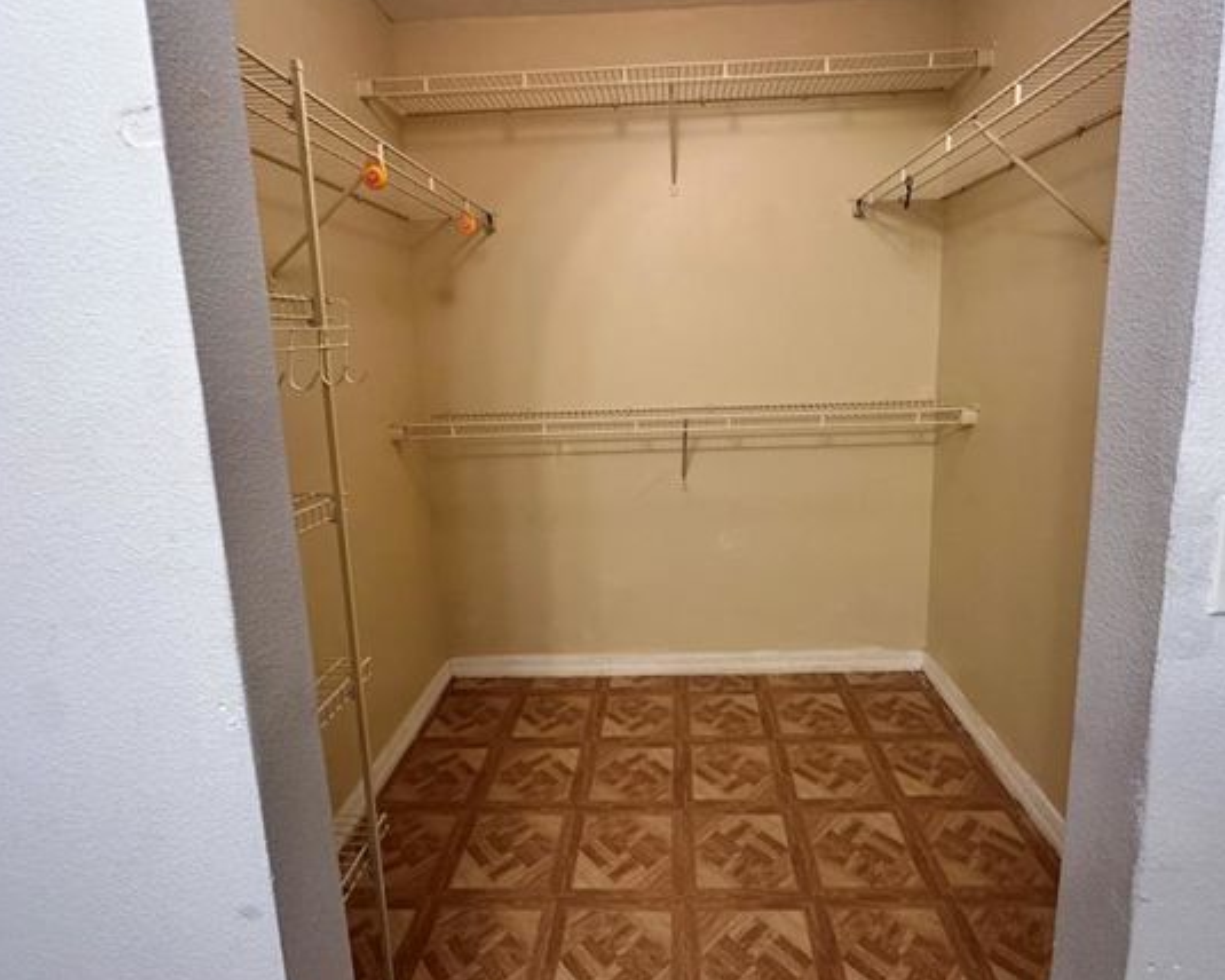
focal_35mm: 18
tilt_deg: -9.3
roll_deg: +2.0
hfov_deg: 86.3
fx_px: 653
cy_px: 437
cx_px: 651
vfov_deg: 73.6
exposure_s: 1/60
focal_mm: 2.22
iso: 320
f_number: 2.2
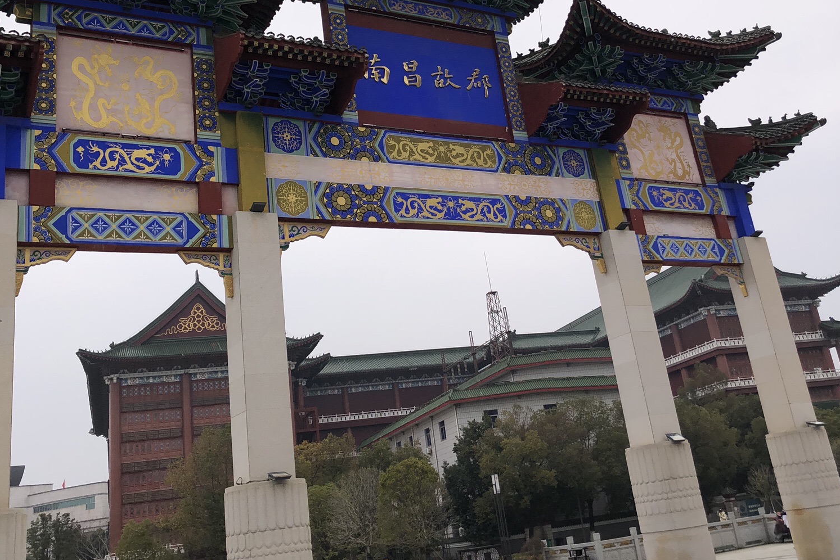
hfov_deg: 49.5
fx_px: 910
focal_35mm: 39
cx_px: 421
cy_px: 179
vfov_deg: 33.9
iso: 20
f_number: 1.8
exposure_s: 1/552
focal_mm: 3.99
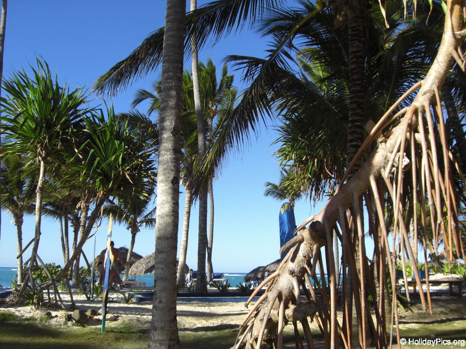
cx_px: 233
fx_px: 512
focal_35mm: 38
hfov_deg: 49.0
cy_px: 174
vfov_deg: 37.7
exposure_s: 1/800
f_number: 2.7
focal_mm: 6.2
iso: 64
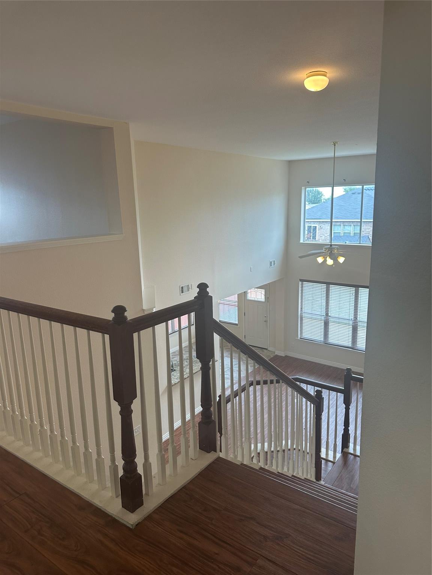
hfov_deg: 56.8
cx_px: 216
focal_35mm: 24
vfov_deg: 71.6
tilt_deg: -10.2
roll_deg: +0.7
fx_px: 399
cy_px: 288
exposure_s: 1/120
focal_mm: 6.86
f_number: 1.78
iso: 100
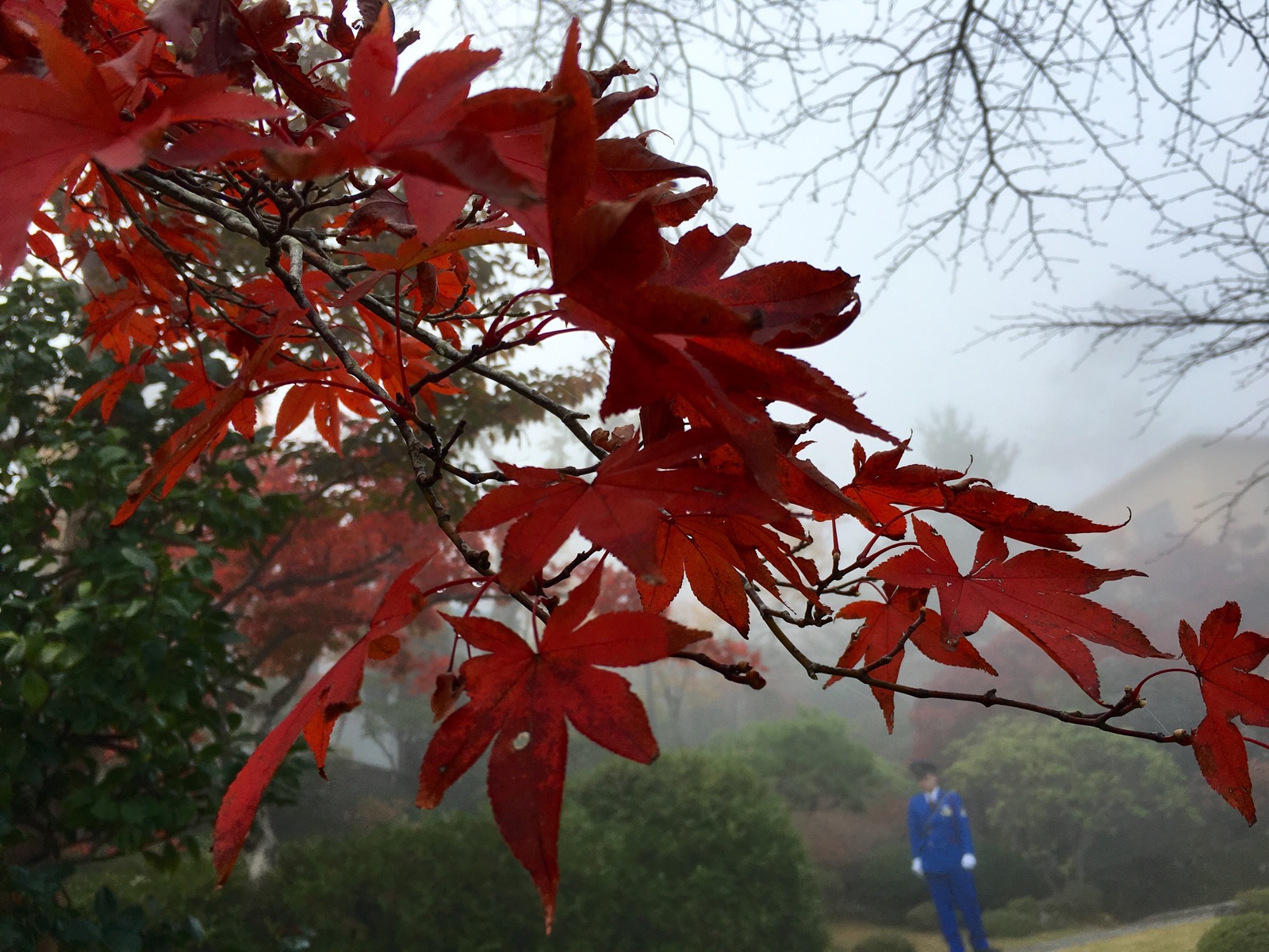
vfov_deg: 48.2
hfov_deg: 61.7
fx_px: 1063
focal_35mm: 29
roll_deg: +4.8
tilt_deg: +22.7
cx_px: 634
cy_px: 476
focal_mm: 4.15
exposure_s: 1/699
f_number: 2.2
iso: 25
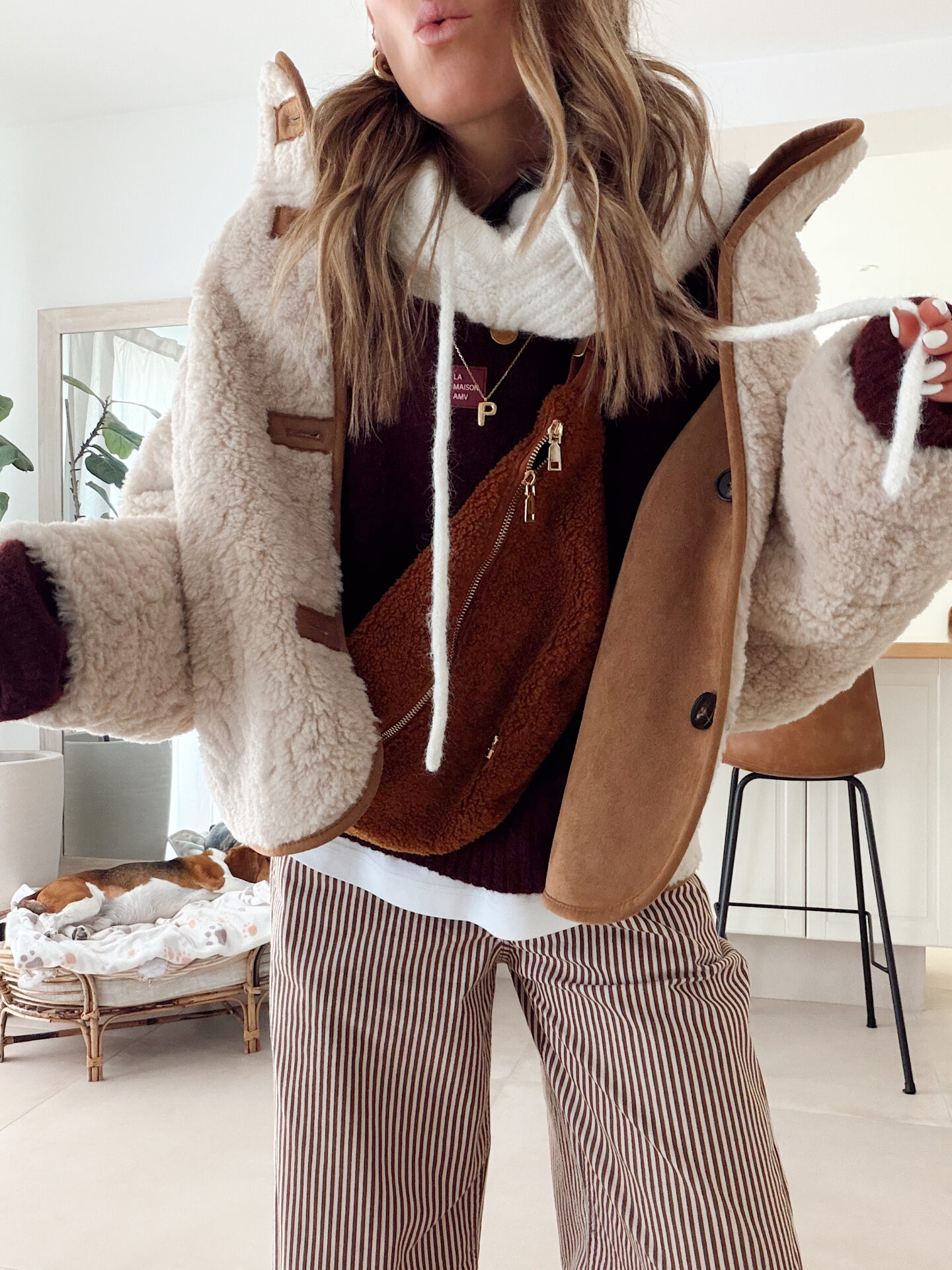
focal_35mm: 30
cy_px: 635
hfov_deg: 46.8
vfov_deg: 60.0
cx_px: 476
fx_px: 1100
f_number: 1.9
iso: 125
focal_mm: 2.71
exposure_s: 1/60
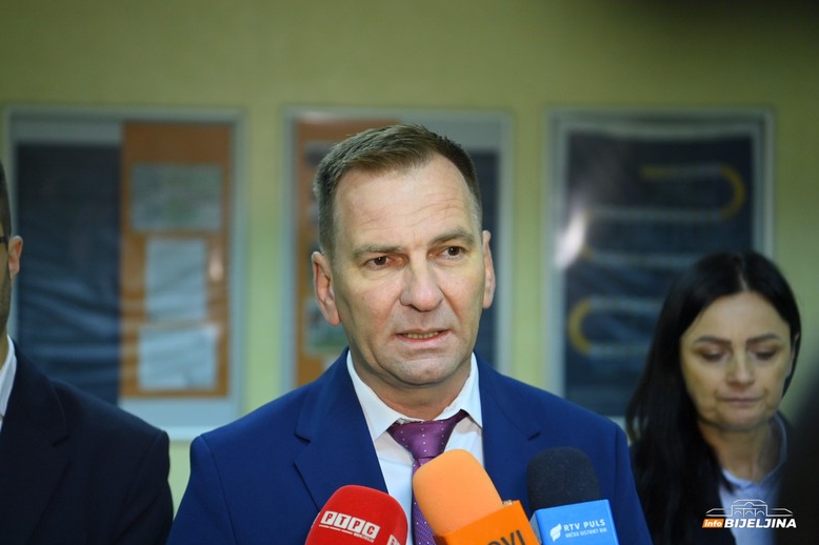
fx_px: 1637
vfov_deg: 18.9
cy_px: 279
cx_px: 411
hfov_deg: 28.1
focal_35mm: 72
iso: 1000
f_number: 2.8
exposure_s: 1/100
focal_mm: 70
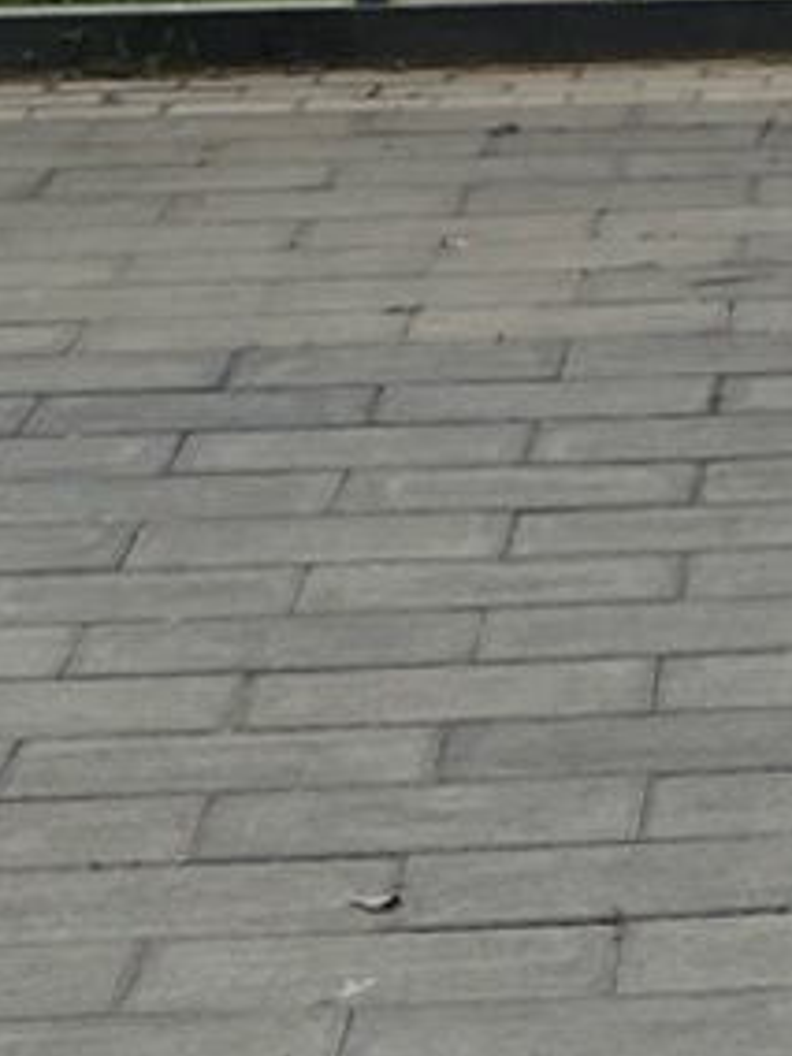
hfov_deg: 7.9
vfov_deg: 10.6
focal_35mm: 173
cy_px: -963
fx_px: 5278
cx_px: 1896
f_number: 1.78
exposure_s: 1/2203
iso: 80
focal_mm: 6.86
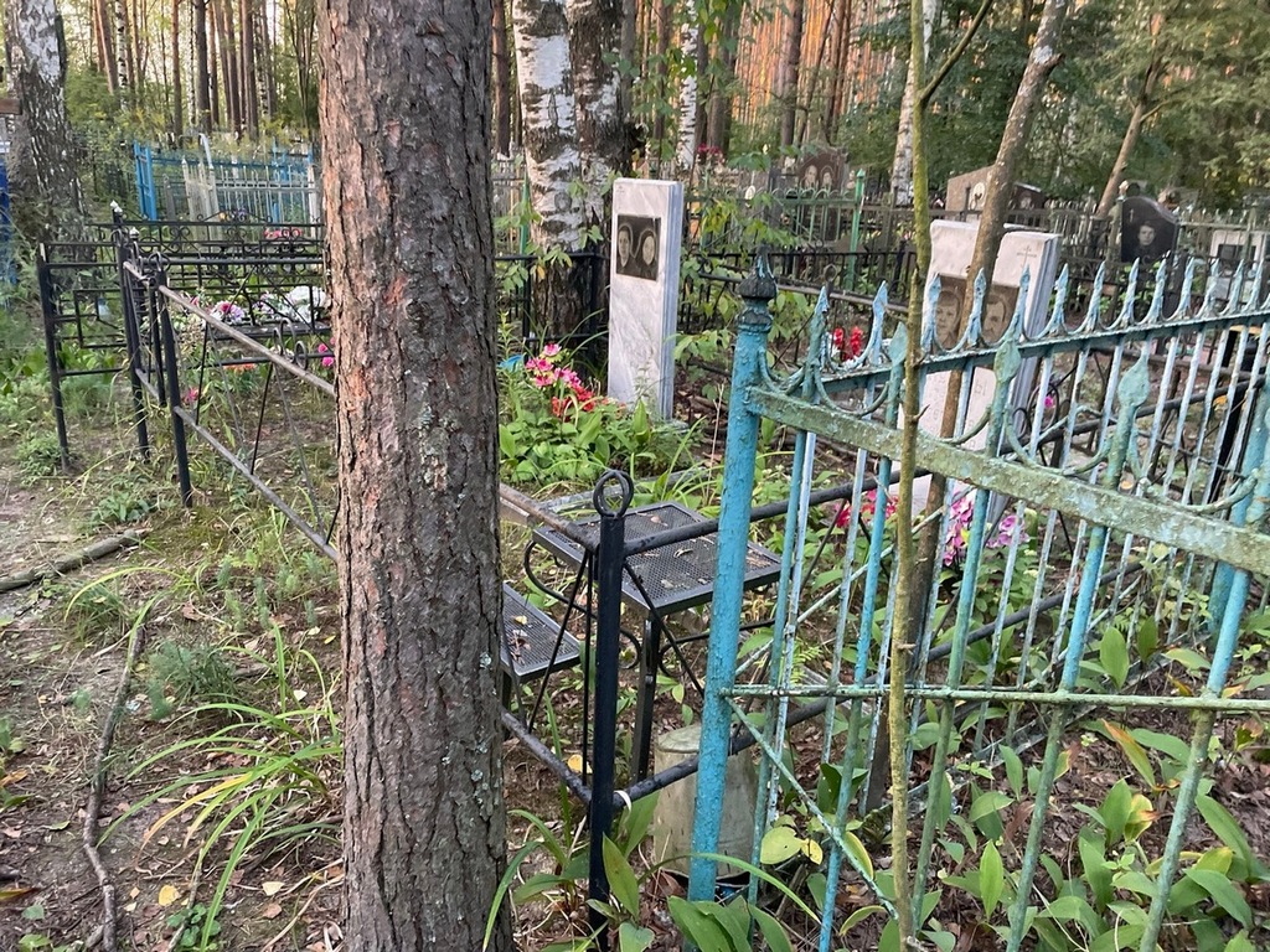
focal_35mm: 26
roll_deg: -1.2
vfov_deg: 53.1
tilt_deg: -11.1
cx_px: 635
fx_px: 954
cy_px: 476
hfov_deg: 67.3
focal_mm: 4.2
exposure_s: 1/60
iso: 500
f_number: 1.6
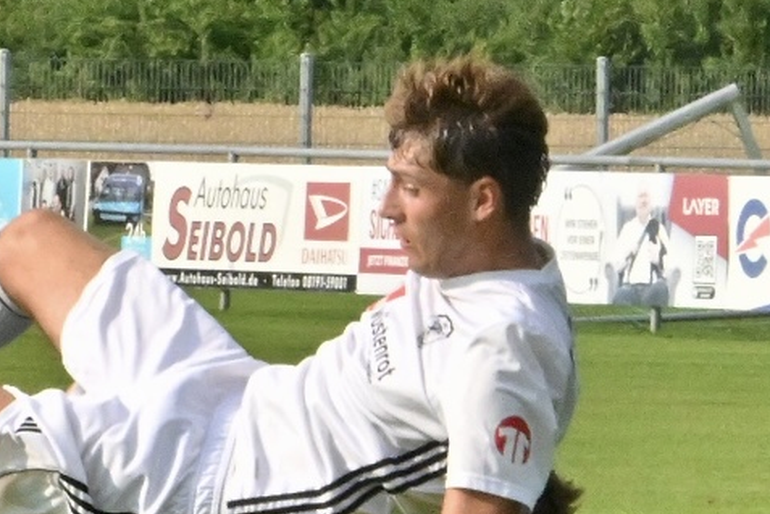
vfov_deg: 4.0
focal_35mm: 342
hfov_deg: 6.0
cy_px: 642
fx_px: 7314
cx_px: 258
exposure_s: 1/1250
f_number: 29
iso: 3200
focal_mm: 105
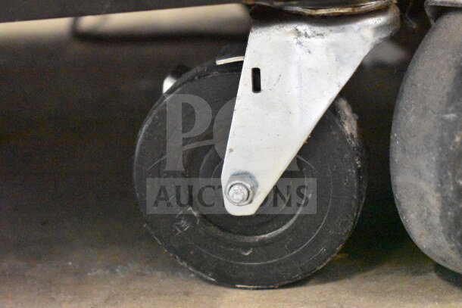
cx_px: 231
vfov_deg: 18.9
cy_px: 154
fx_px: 924
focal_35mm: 72
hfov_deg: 28.1
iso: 25600
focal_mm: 48
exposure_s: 1/50
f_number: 5.3
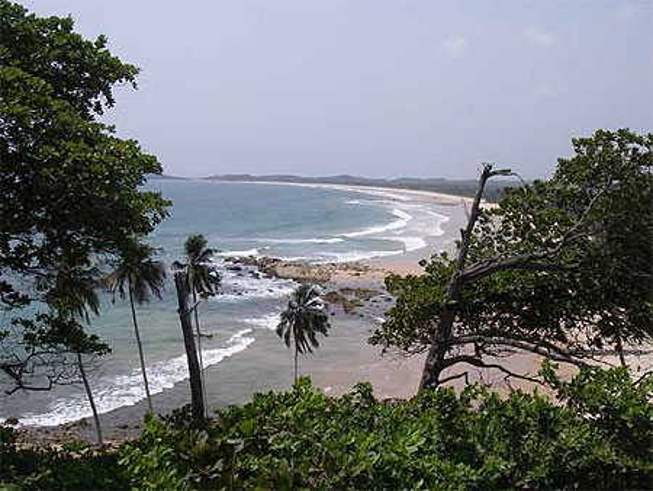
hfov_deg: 49.0
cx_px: 326
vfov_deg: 37.8
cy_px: 246
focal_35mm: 38
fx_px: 717
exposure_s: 1/400
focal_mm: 6.3
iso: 80
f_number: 6.6
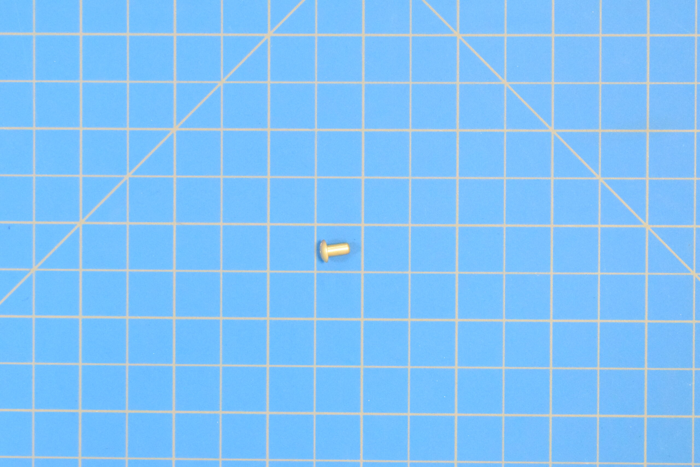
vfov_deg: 10.2
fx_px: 2625
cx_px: 350
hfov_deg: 15.2
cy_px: 234
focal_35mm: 135
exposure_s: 1/320
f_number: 6.3
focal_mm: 90
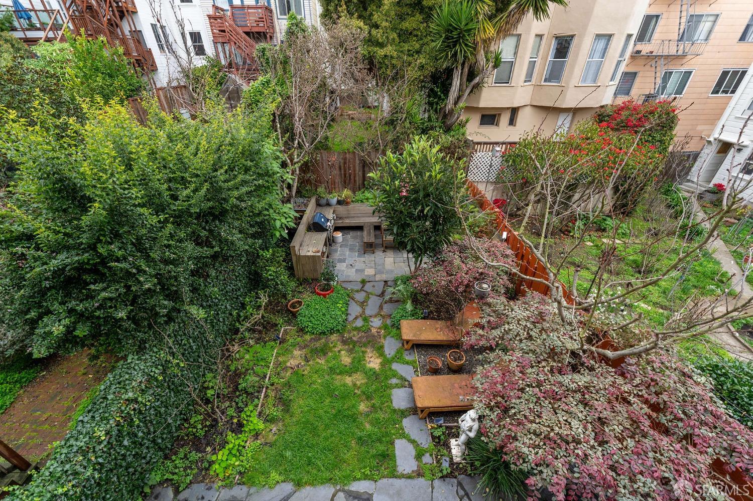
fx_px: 293
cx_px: 376
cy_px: 250
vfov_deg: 81.2
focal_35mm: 14
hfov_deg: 104.3
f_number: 8
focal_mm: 14
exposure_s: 1/40
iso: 100
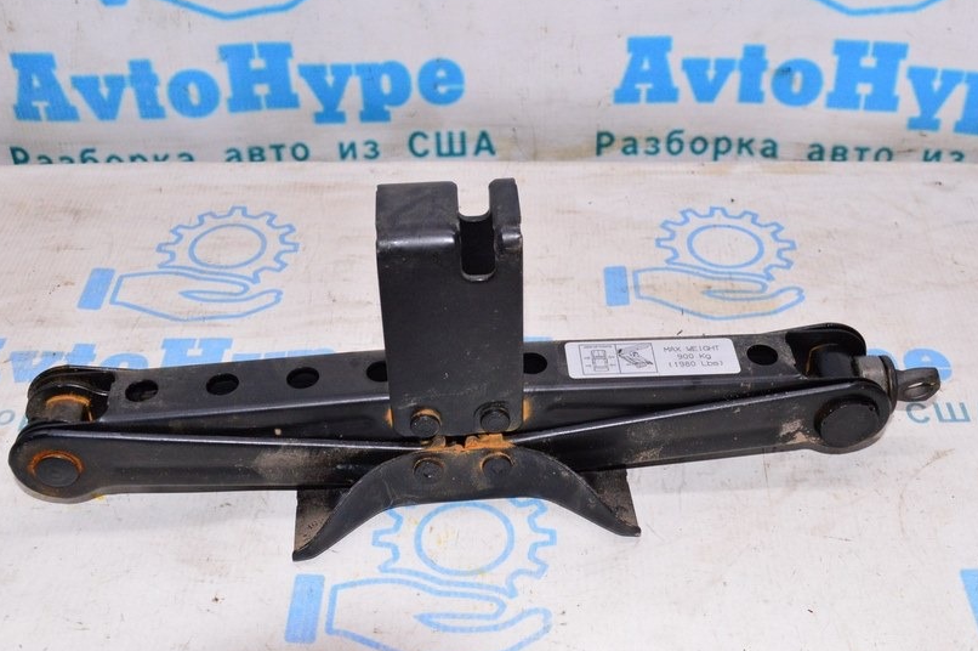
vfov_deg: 28.2
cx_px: 538
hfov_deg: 41.4
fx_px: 1293
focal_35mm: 48
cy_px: 356
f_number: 8
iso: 1600
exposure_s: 1/160
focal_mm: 25
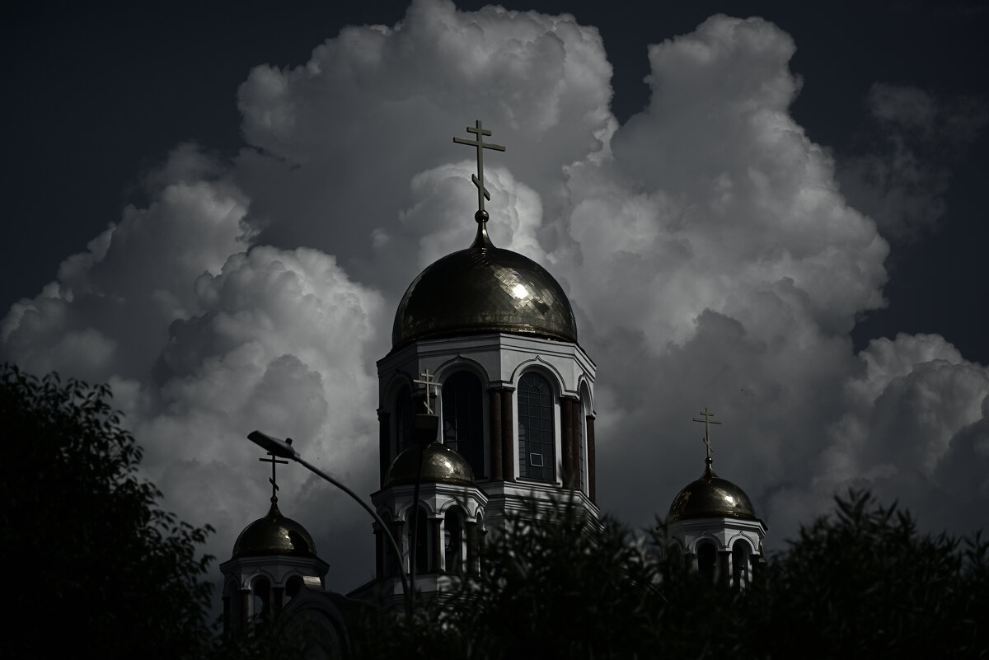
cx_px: 494
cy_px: 330
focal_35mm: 105
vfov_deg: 13.1
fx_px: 2885
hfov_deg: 19.4
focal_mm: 105
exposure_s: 1/4000
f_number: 5
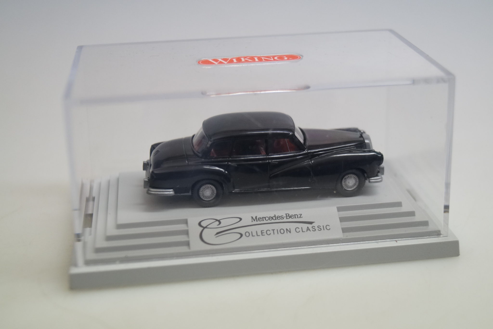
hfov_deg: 33.4
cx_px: 246
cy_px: 164
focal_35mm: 60
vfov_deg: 22.6
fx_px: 822
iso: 800
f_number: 5.6
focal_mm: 40
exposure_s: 1/160
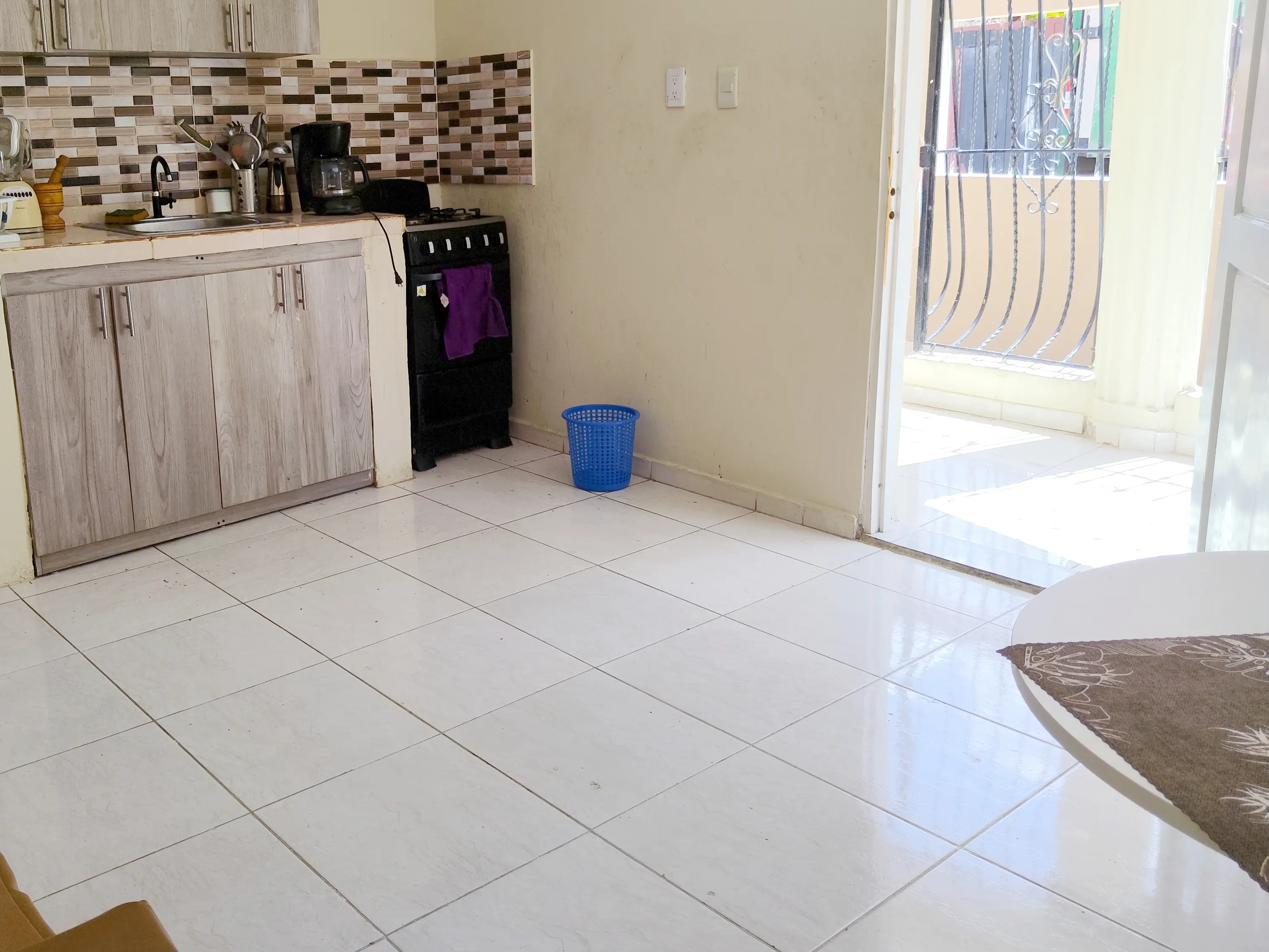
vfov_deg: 43.9
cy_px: 377
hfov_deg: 55.8
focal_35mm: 32
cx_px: 435
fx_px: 1173
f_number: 1.7
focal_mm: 5.24
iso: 52
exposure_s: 1/231
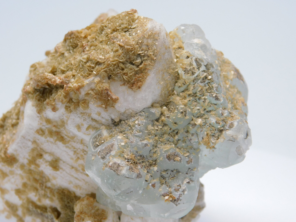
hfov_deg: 24.4
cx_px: 148
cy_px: 111
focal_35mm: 80
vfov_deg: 18.4
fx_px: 684
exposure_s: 1/100
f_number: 4.4
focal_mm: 14.2
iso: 125
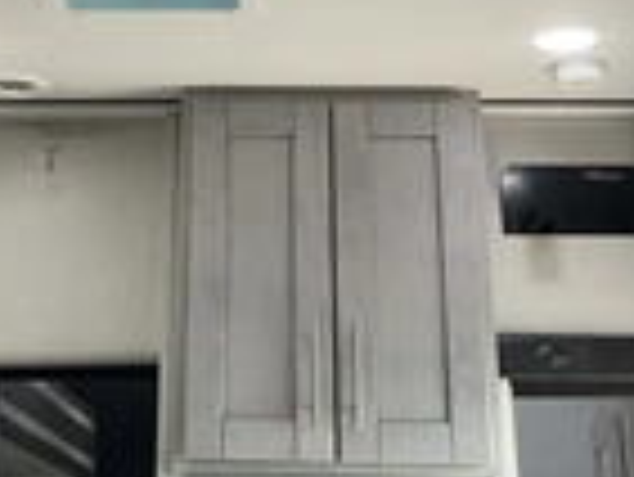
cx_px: 198
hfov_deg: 23.7
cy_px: -144
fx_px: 1503
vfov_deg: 17.0
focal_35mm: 82
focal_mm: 3
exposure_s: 1/60
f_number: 1.8
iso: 100
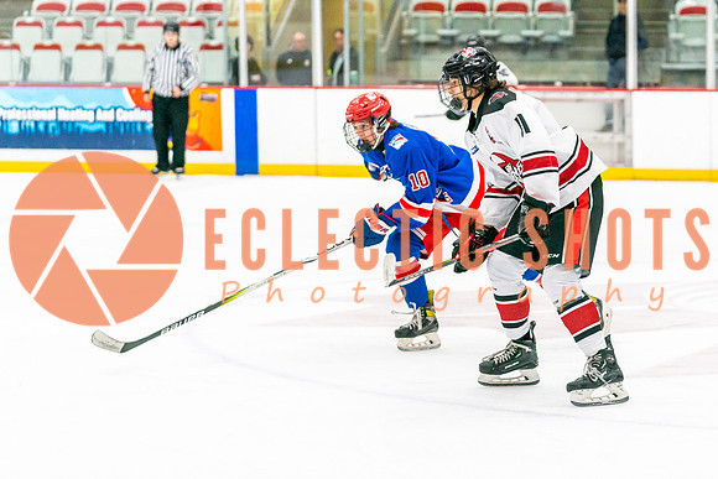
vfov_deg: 11.0
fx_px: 2487
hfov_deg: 16.4
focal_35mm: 125
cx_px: 482
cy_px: 265
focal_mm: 86
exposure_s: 1/1250
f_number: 2.8
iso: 3200
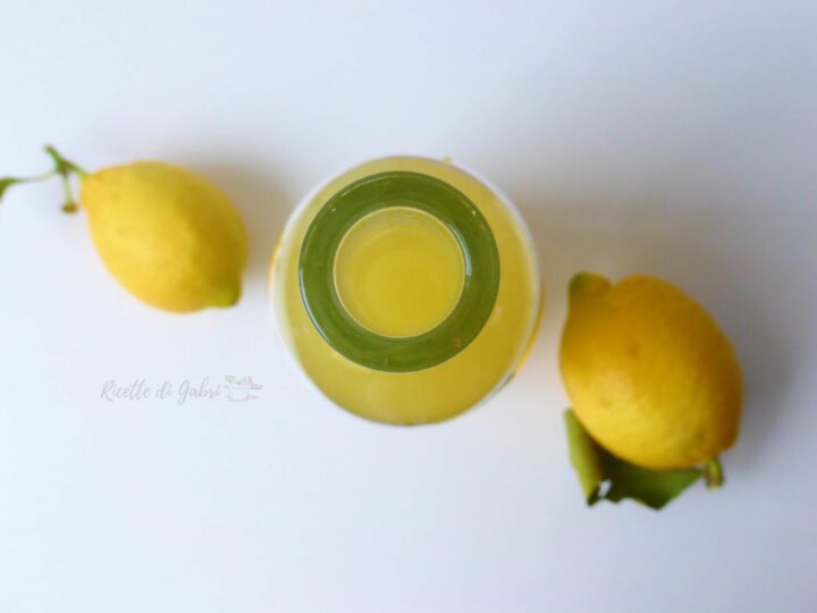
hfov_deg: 40.4
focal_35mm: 47
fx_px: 1109
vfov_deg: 30.9
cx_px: 408
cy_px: 306
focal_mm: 8.5
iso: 250
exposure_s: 1/60
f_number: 4.2
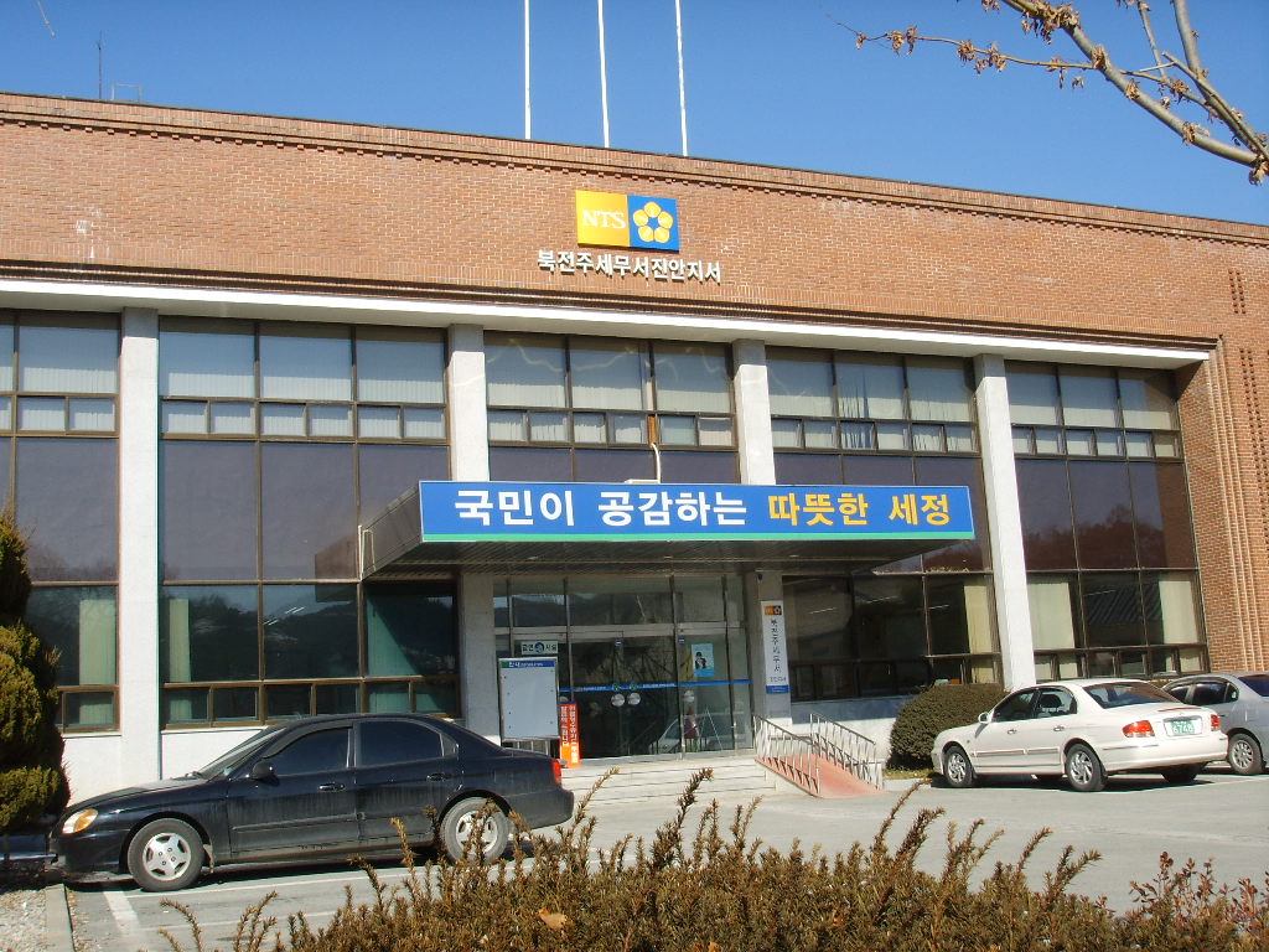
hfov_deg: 47.9
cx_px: 634
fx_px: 1430
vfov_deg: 36.8
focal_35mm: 39
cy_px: 476
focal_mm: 6.6
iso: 50
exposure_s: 1/350
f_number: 6.3
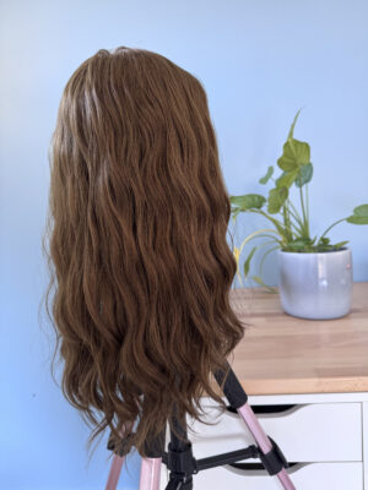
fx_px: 340
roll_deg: +4.5
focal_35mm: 24
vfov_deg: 71.6
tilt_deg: -5.7
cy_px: 245
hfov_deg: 56.8
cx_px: 184
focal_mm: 6.76
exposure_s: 1/60
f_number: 1.78
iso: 320
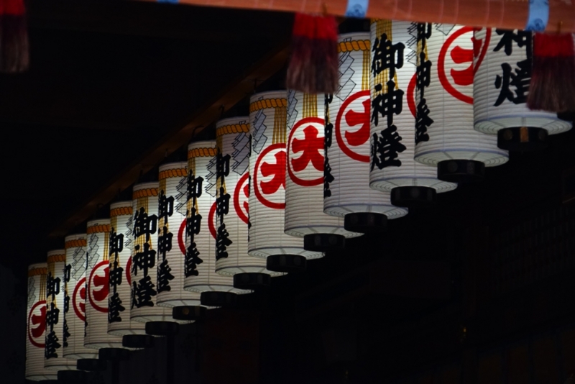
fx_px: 2940
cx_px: 288
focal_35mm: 184
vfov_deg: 7.5
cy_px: 192
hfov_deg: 11.2
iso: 1250
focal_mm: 123
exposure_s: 1/200
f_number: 6.3
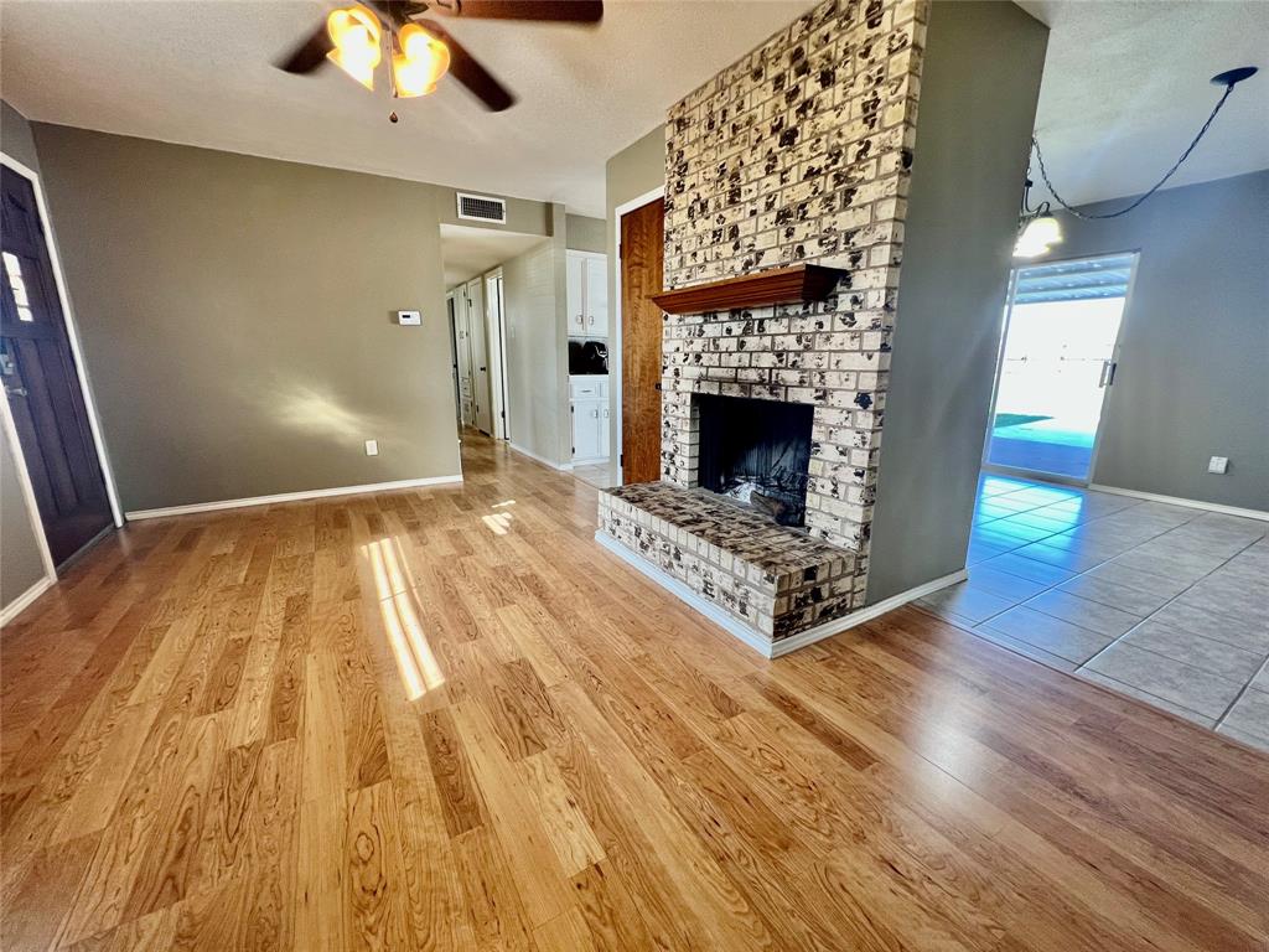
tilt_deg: -13.3
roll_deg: -0.4
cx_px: 634
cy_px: 476
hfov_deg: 106.2
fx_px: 477
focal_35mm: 13
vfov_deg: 89.9
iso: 125
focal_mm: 1.57
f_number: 1.8
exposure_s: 1/120
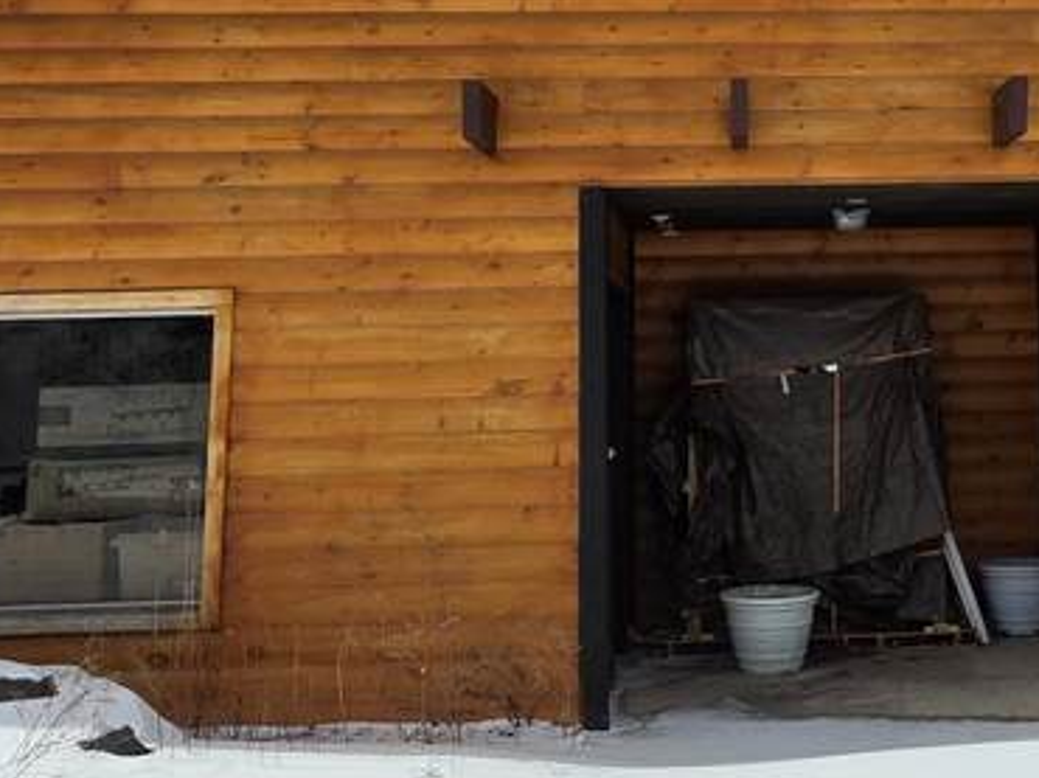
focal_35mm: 45
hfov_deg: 40.4
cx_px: 826
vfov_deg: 31.3
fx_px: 1350
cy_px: 152
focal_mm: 2.2
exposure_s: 1/3637
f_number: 1.9
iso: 40
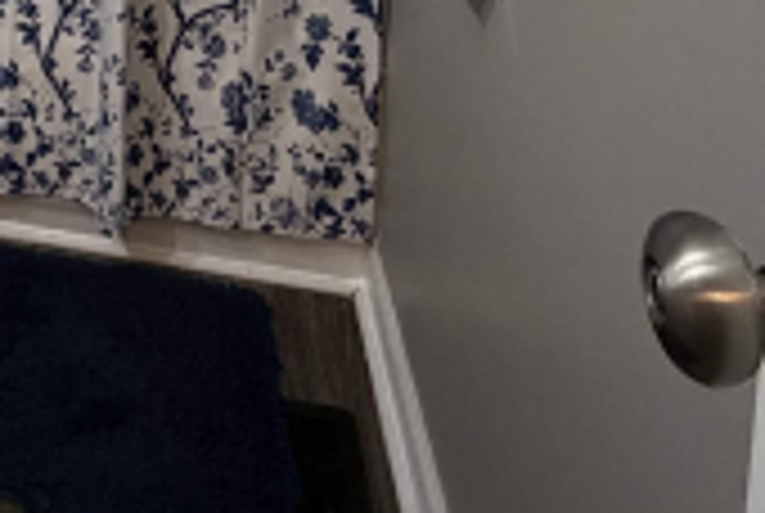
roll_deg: +0.7
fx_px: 1213
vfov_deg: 18.0
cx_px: -137
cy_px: -459
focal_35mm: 57
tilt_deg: -6.7
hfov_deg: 30.2
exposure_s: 1/60
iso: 200
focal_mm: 2.22
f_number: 2.2
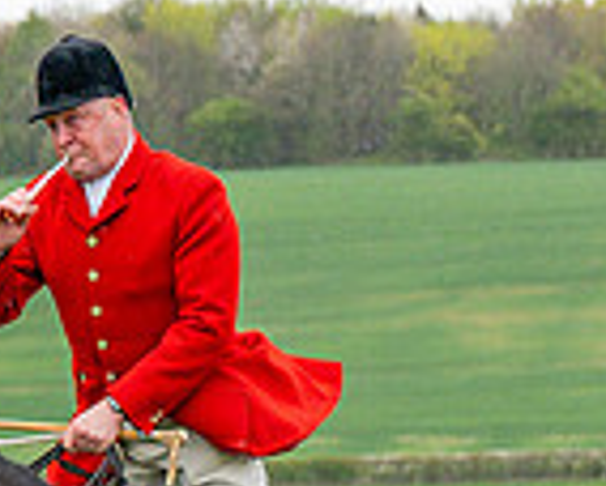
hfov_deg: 3.7
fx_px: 9357
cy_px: 1053
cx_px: 272
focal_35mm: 521
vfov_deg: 3.0
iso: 400
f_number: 4
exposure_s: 1/1600
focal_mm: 70
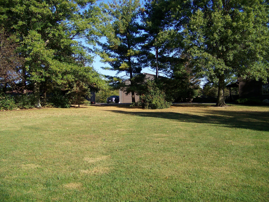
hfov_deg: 51.4
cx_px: 134
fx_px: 280
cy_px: 101
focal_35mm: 36
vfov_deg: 39.7
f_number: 2.8
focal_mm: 5.85
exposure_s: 1/500
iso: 64
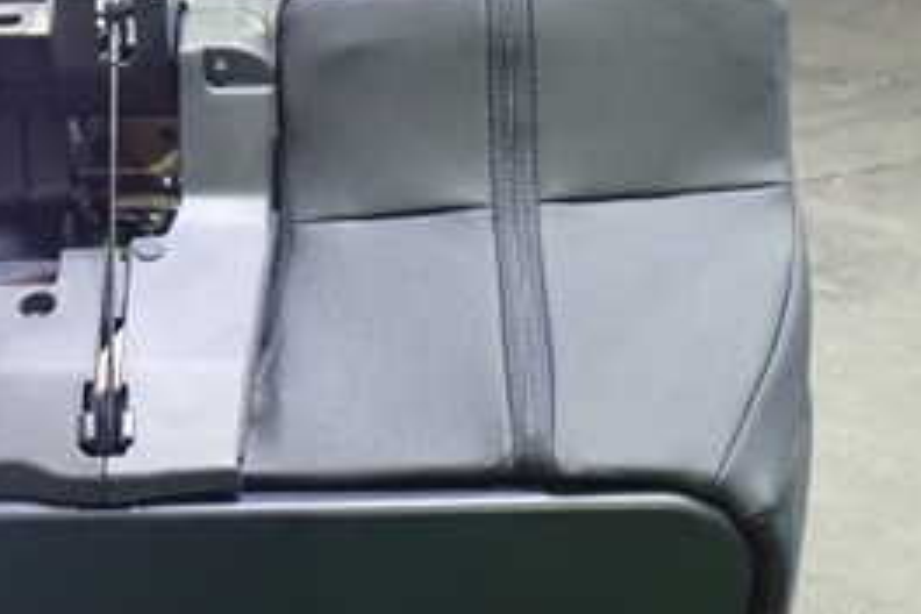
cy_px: 600
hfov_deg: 27.4
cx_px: 80
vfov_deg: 18.7
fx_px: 1816
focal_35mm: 71
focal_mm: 5.4
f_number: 2.3
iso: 800
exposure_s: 1/25
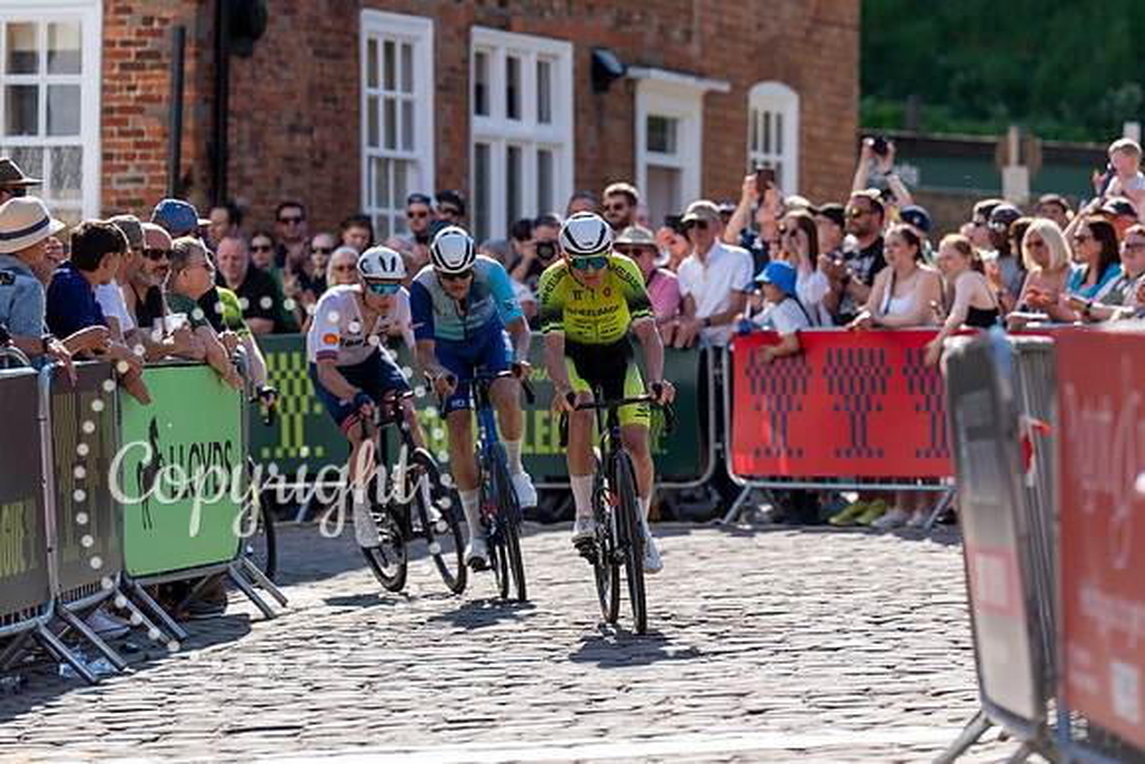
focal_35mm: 206
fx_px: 6546
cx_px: 662
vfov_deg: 6.7
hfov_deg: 10.0
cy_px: 322
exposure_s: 1/1000
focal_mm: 178
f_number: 3.5
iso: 160
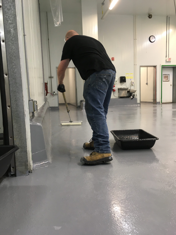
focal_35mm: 29
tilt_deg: -9.6
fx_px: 197
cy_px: 118
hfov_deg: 48.2
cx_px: 88
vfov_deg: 61.7
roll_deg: +3.3
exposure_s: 1/30
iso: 50
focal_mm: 4.15
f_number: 2.2
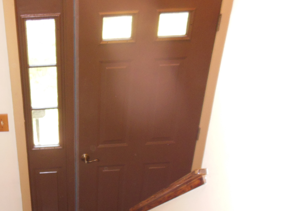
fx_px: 406
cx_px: 55
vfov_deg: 27.6
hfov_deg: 36.8
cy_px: 205
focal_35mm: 50
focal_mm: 4.5
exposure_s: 1/25
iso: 250
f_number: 3.2
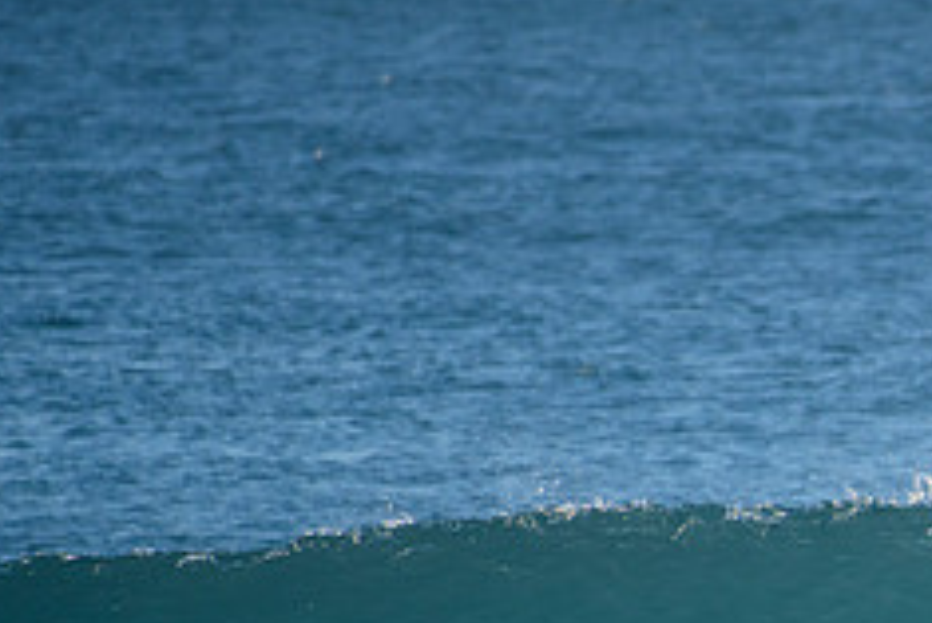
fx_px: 34452
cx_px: 1126
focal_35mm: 1330
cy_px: 711
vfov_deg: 1.0
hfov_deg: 1.5
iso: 500
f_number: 5.6
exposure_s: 1/2000
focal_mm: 500
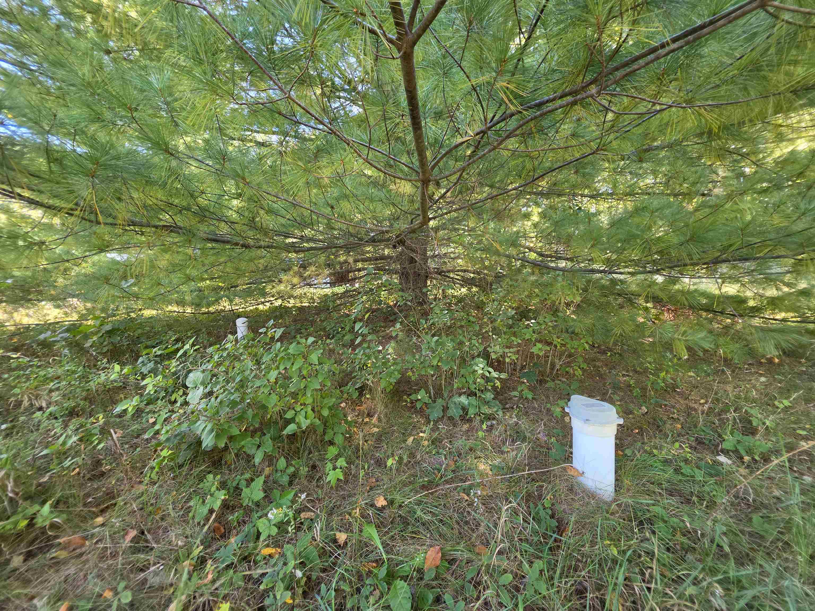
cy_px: 306
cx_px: 408
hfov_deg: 106.2
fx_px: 306
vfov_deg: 89.9
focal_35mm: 13
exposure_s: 1/120
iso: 160
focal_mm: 2.2
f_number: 1.9
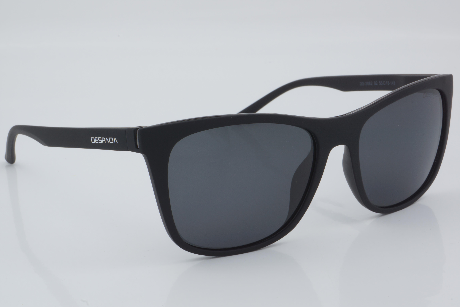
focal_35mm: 75
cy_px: 154
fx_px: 958
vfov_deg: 18.2
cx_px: 230
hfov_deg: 27.0
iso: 100
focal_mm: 50
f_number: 32
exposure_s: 1/4
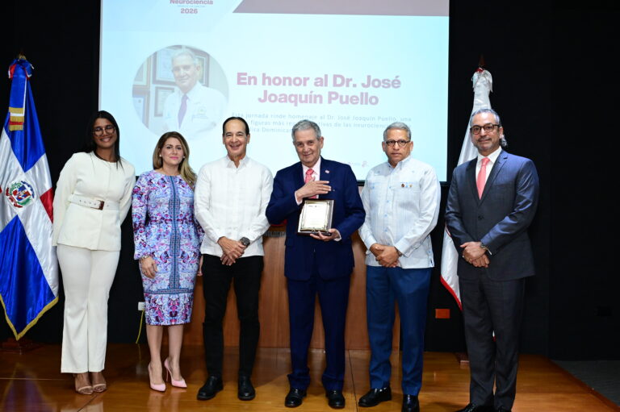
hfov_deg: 53.2
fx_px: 620
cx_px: 310
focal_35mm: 36
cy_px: 206
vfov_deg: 36.8
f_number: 5.6
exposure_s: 1/200
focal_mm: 36
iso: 3200
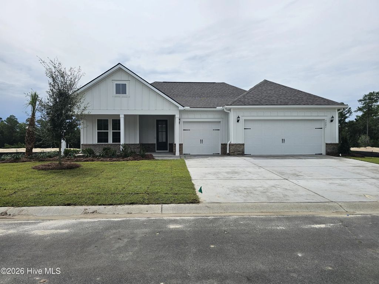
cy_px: 142
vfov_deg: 58.9
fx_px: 252
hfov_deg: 73.9
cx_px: 190
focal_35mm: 23
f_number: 1.7
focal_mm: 6.3
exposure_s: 1/1799
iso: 10
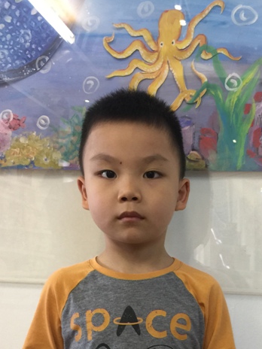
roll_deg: -2.1
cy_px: 296
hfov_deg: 28.8
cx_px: 190
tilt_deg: -0.7
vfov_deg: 36.4
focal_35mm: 50
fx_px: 505
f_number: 2.2
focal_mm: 4.15
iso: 80
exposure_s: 1/17
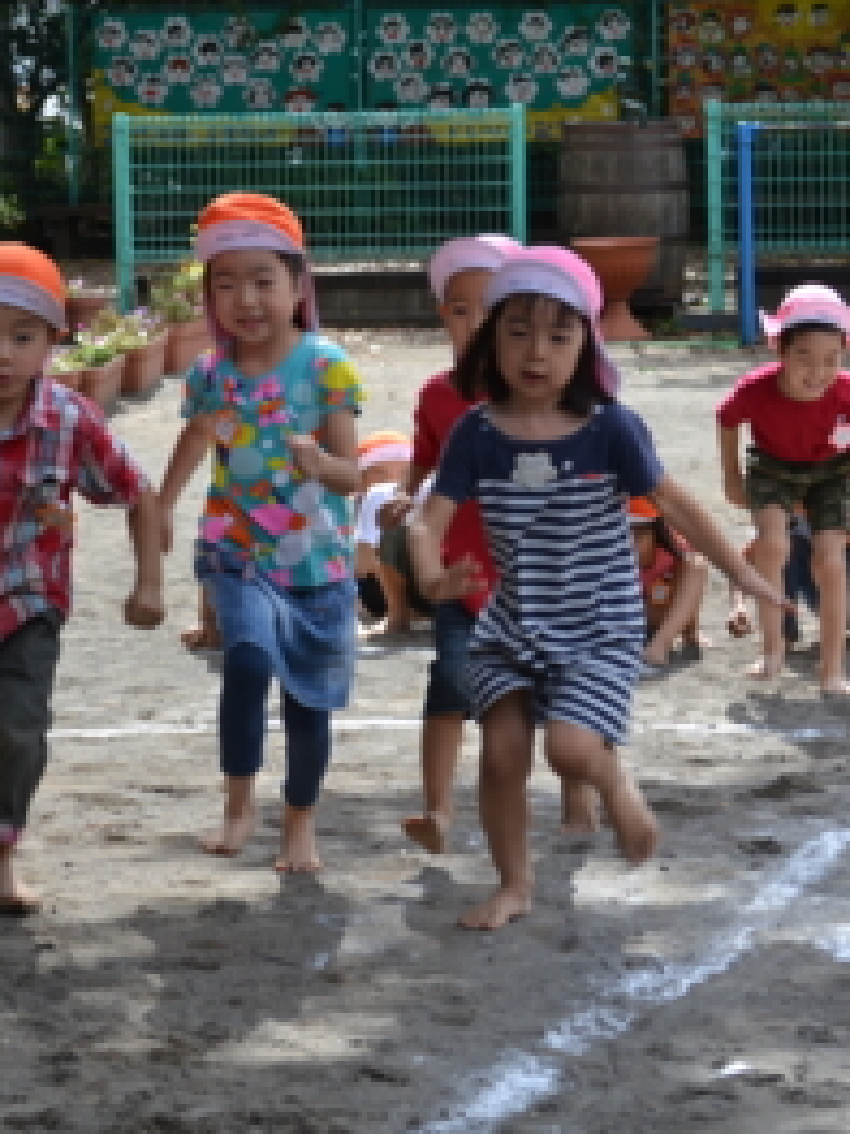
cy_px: 563
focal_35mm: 121
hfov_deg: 12.3
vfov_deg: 16.3
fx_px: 3956
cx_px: 311
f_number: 7.1
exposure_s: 1/200
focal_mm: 55
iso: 100
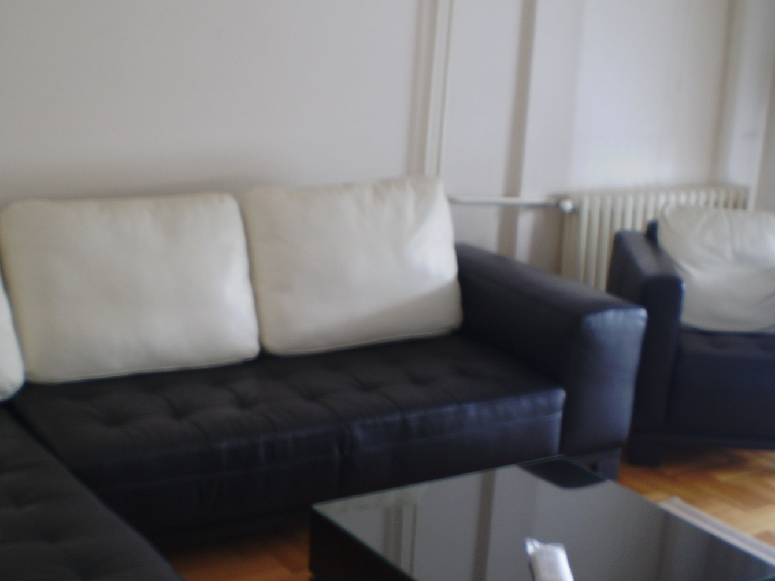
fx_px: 1231
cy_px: 384
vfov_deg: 26.4
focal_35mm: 55
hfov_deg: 34.9
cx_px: 355
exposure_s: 1/2
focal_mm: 6.3
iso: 64
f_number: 3.1
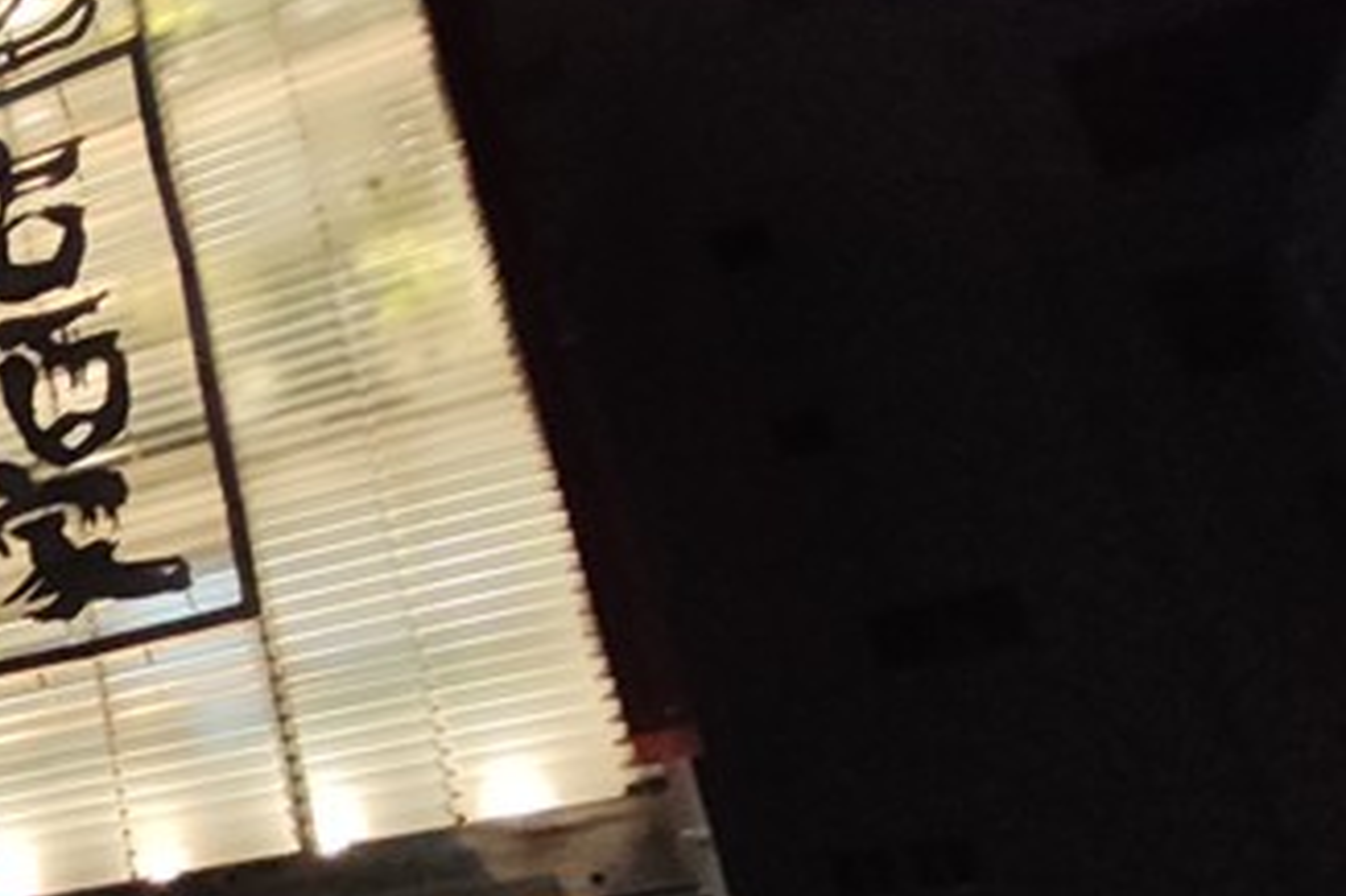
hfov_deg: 29.2
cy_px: 603
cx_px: -557
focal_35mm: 49
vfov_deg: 27.3
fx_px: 1831
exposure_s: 1/60
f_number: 2.2
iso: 320
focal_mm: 1.67
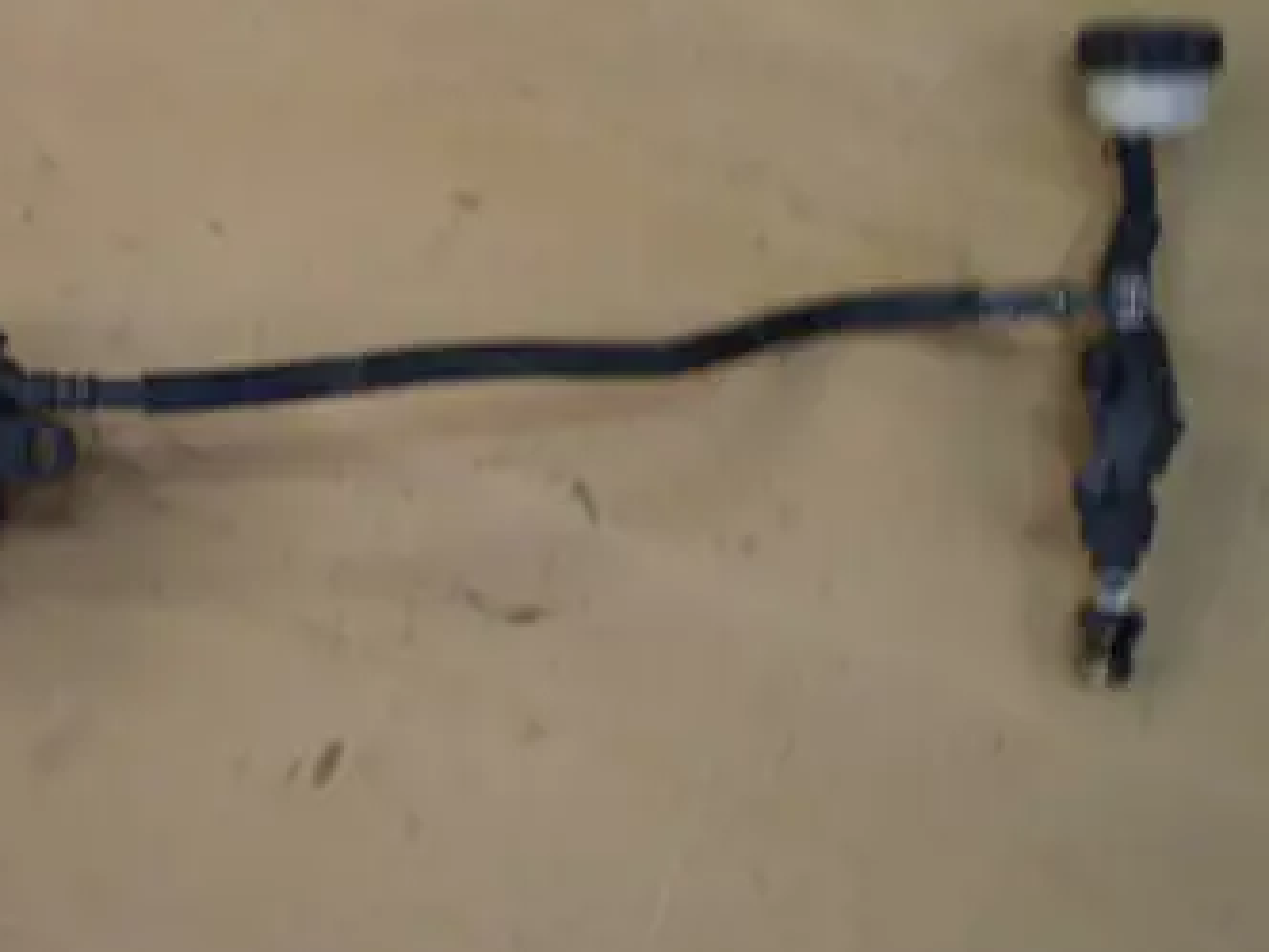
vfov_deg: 27.9
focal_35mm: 52
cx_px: 505
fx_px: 1906
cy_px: 352
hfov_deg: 36.7
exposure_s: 1/20
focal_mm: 6.3
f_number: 3.1
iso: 125
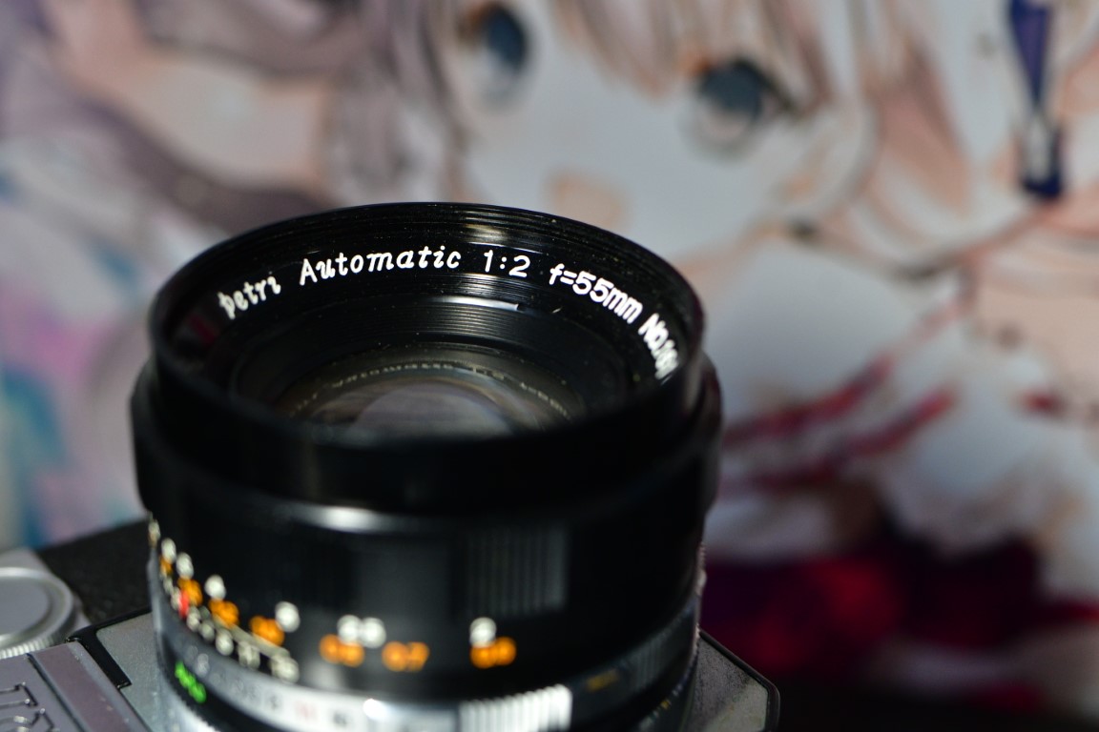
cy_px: 366
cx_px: 550
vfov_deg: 25.8
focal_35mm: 52
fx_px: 1603
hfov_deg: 37.9
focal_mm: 35
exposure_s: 1/60
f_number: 4
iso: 1000
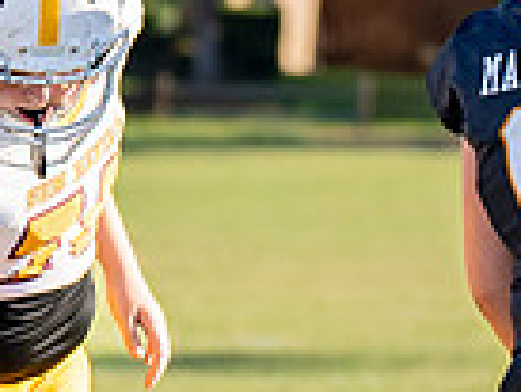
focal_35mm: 588
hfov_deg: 3.4
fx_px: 8858
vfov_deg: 2.5
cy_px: 426
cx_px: 624
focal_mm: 84
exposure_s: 1/2500
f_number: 2.8
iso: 160
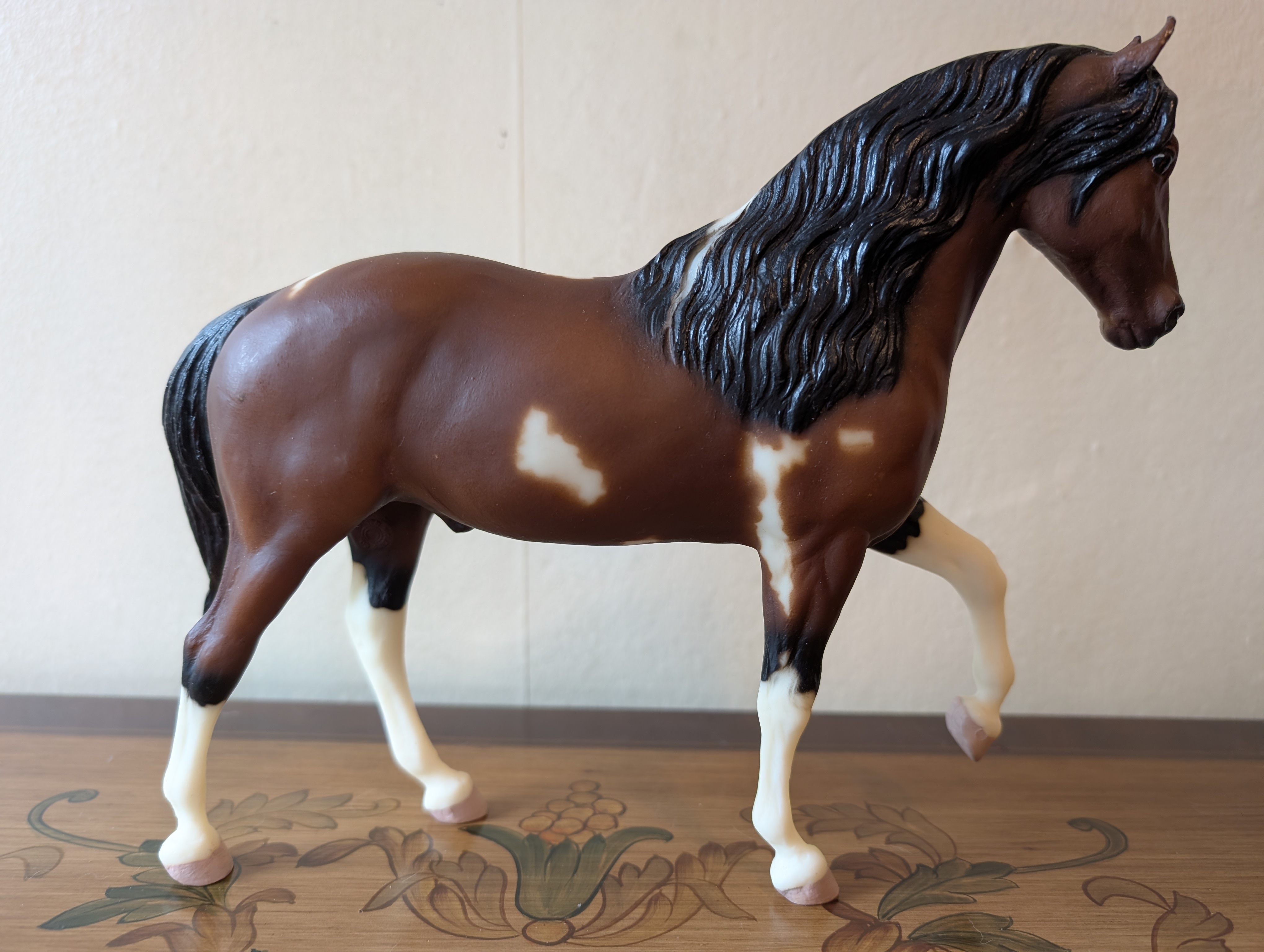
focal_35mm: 24
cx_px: 632
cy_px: 476
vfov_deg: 56.9
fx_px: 878
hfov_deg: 71.5
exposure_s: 1/23.8
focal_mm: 6.9
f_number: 1.68
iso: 146
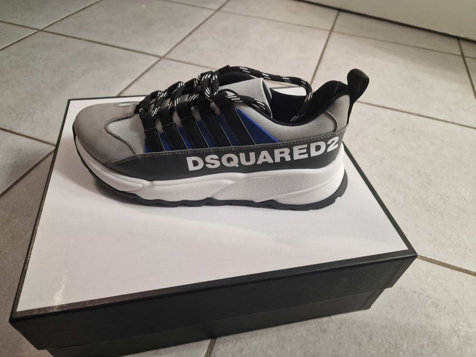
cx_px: 238
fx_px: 316
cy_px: 178
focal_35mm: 23
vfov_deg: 58.9
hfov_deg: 73.9
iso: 640
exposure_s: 1/50
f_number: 1.8
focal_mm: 6.4
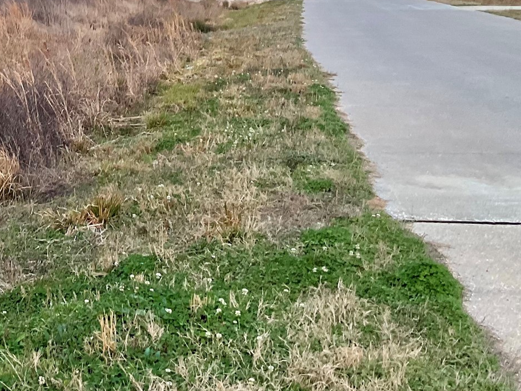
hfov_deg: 29.3
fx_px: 948
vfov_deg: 22.5
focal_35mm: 63
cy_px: 10
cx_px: 38
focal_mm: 3
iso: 64
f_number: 1.8
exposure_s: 1/120
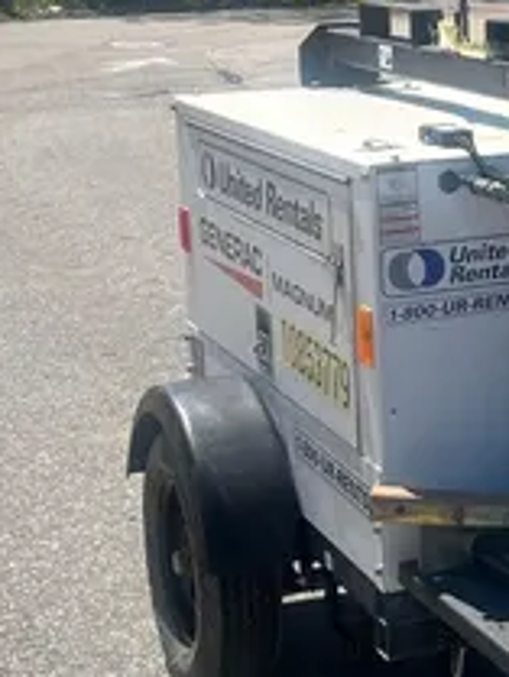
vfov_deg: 21.5
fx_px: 1782
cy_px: 235
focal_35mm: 91
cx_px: 564
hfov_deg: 15.8
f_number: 1.6
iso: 50
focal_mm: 5.1
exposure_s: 1/2632
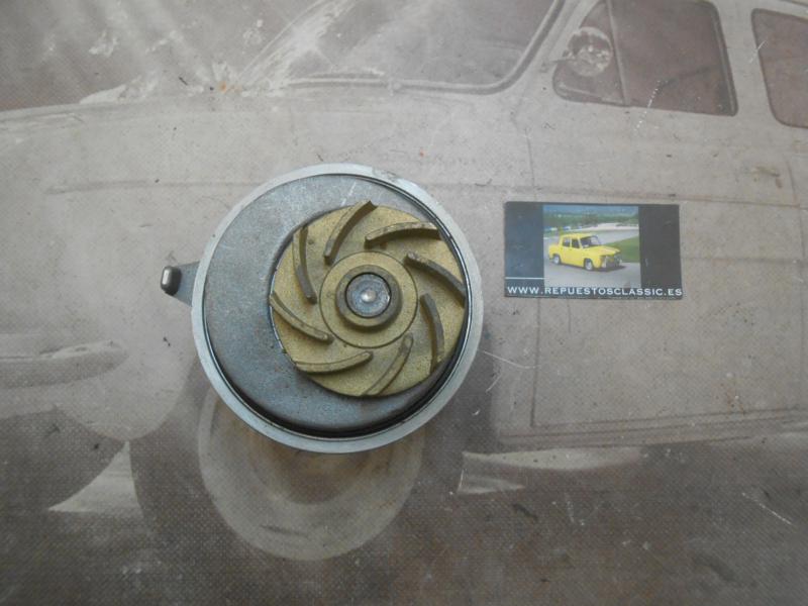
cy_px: 303
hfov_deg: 67.3
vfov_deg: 53.1
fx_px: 607
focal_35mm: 26
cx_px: 404
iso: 320
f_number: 3.5
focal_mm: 4.6
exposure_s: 1/30
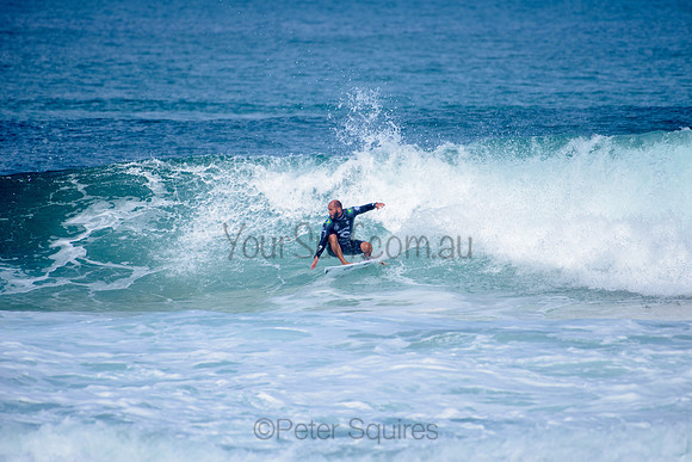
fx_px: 10498
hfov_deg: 3.8
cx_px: 364
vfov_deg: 2.5
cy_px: 219
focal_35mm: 546
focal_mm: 500
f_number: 5.6
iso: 180
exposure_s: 1/2000
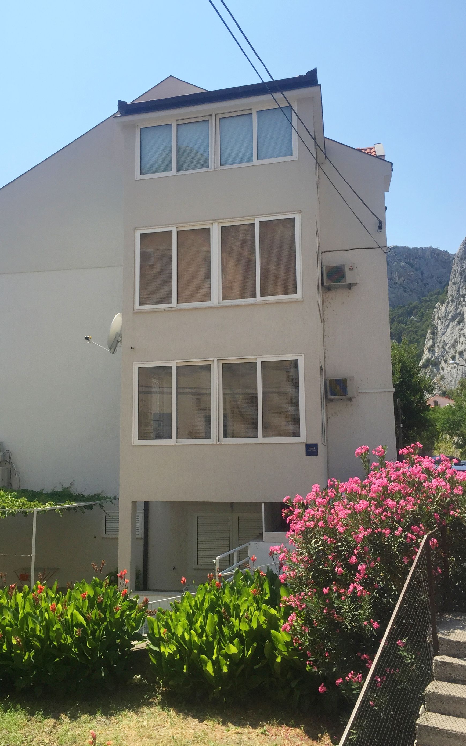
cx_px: 217
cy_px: 372
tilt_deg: +9.8
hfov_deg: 40.6
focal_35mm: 31
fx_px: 630
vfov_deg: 61.2
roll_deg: +0.1
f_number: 2.2
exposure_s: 1/2083
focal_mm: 4.15
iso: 32
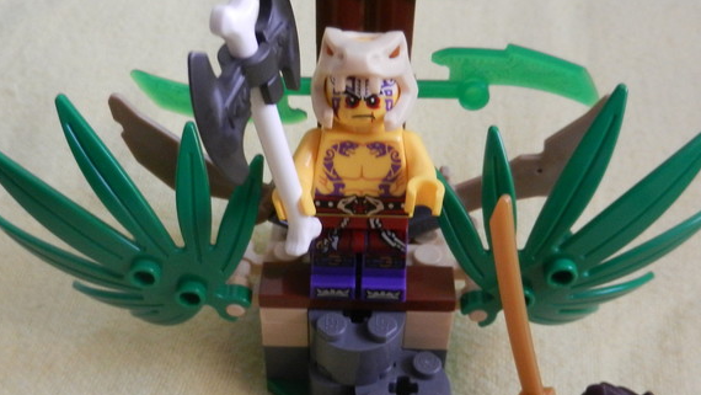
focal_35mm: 43
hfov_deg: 47.3
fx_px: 799
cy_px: 276
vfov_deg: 27.5
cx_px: 349
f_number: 3.5
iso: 400
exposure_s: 1/30
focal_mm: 4.5
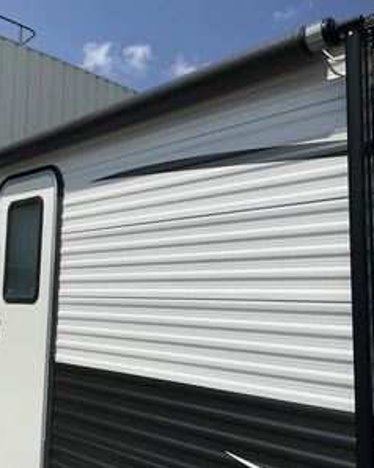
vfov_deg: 48.0
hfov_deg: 39.0
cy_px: 234
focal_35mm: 38
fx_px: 526
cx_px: 159
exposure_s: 1/5263
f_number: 1.8
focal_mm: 3
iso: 25
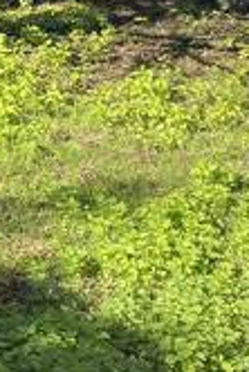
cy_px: -38
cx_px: 7
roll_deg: -0.7
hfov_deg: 10.5
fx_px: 1346
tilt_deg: +0.2
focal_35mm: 130
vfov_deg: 15.3
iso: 50
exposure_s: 1/1036
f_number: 1.6
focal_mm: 5.1
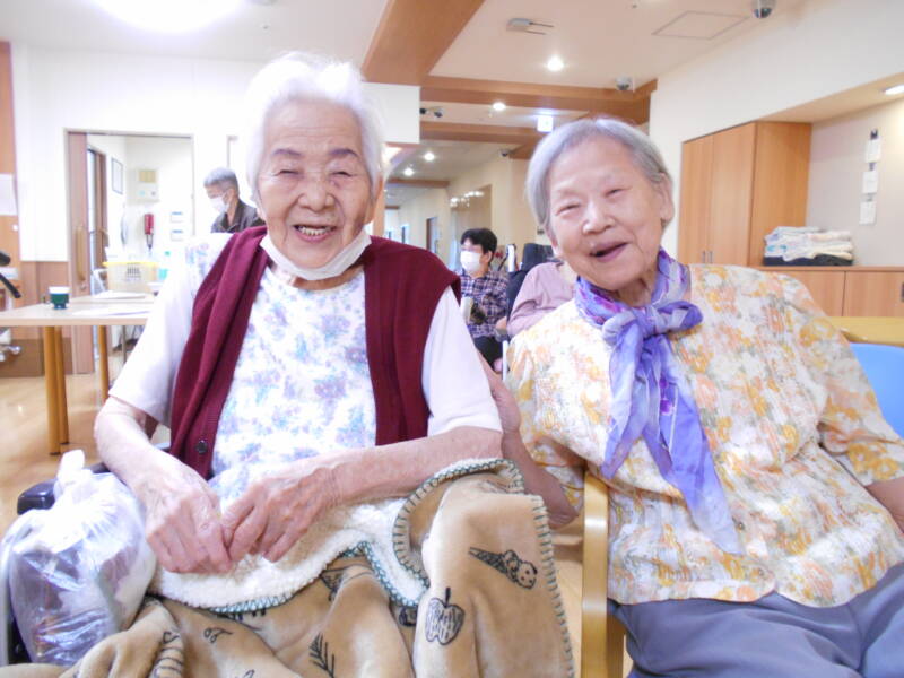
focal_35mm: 26
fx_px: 679
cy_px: 339
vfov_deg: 53.1
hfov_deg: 67.3
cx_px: 452
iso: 400
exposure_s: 1/13
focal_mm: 4.6
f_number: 3.2
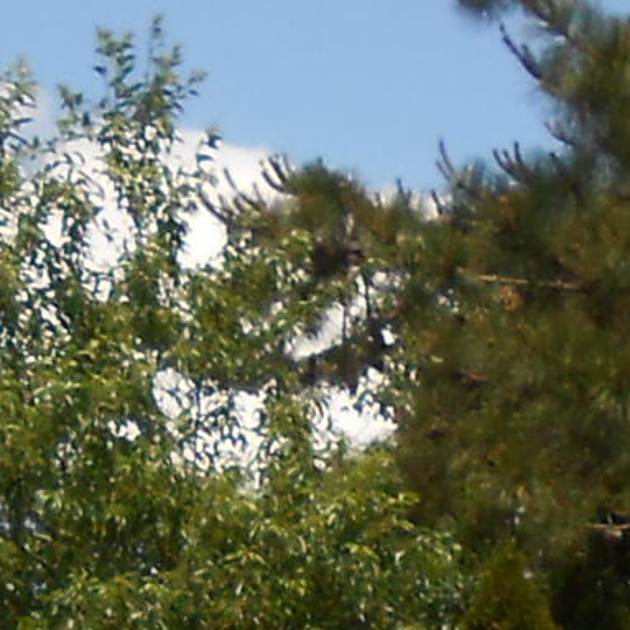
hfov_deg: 9.2
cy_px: 1449
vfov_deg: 8.9
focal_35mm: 180
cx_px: -599
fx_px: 3706
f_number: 3.5
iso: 80
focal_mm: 4.6
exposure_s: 1/800
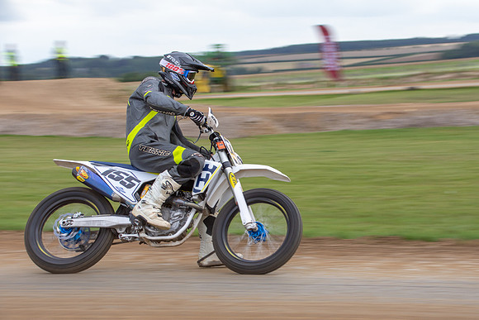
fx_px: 1488
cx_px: 262
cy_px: 169
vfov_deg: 12.3
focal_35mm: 112
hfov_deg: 18.3
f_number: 8
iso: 160
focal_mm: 66
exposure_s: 1/160
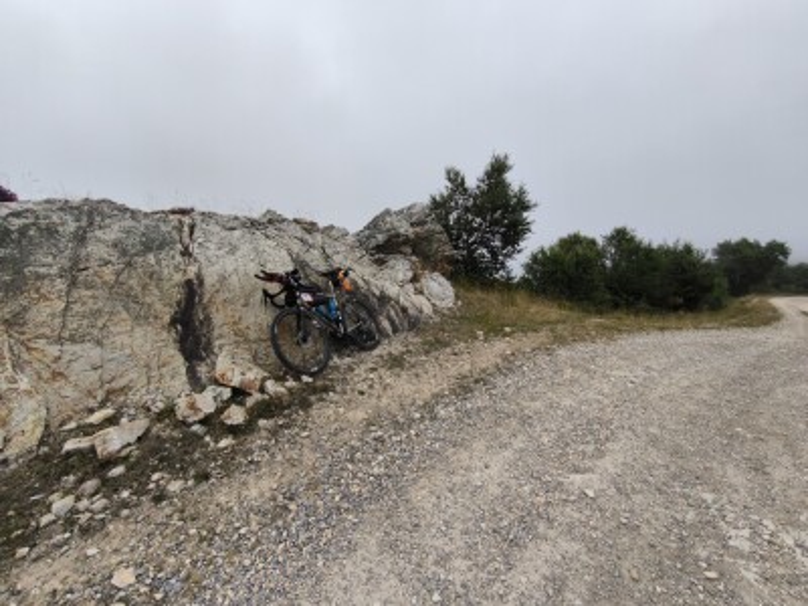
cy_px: 303
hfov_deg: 98.2
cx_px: 404
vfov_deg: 81.7
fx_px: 350
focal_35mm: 15
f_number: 2.2
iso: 50
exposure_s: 1/741
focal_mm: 1.91
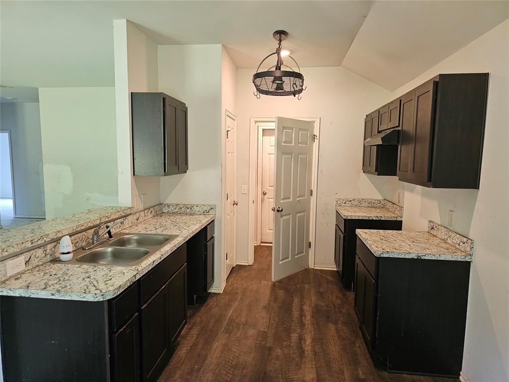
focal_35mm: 23
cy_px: 191
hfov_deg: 73.9
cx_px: 254
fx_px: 338
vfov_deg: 58.9
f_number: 1.7
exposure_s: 1/120
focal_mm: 6.3
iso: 400
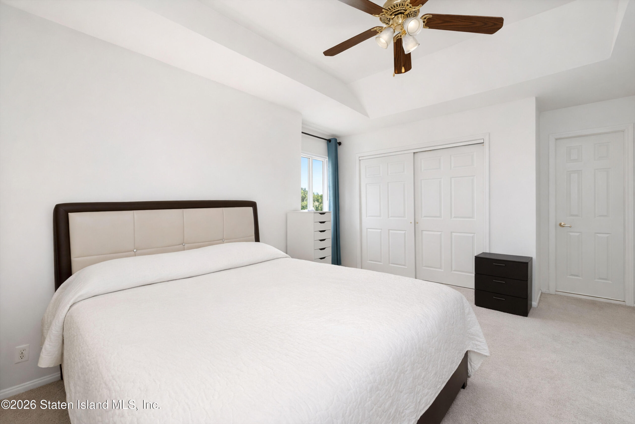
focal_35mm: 16
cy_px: 212
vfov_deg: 73.8
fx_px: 282
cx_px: 318
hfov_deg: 96.7
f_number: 5.6
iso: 64
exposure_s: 1/60
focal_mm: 16
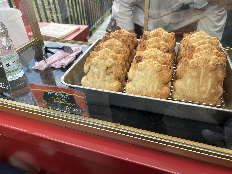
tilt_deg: -38.6
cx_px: 116
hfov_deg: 67.3
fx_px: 174
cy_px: 87
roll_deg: +0.6
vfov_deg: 53.1
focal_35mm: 26
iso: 50
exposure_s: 1/436
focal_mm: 5.7
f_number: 1.5
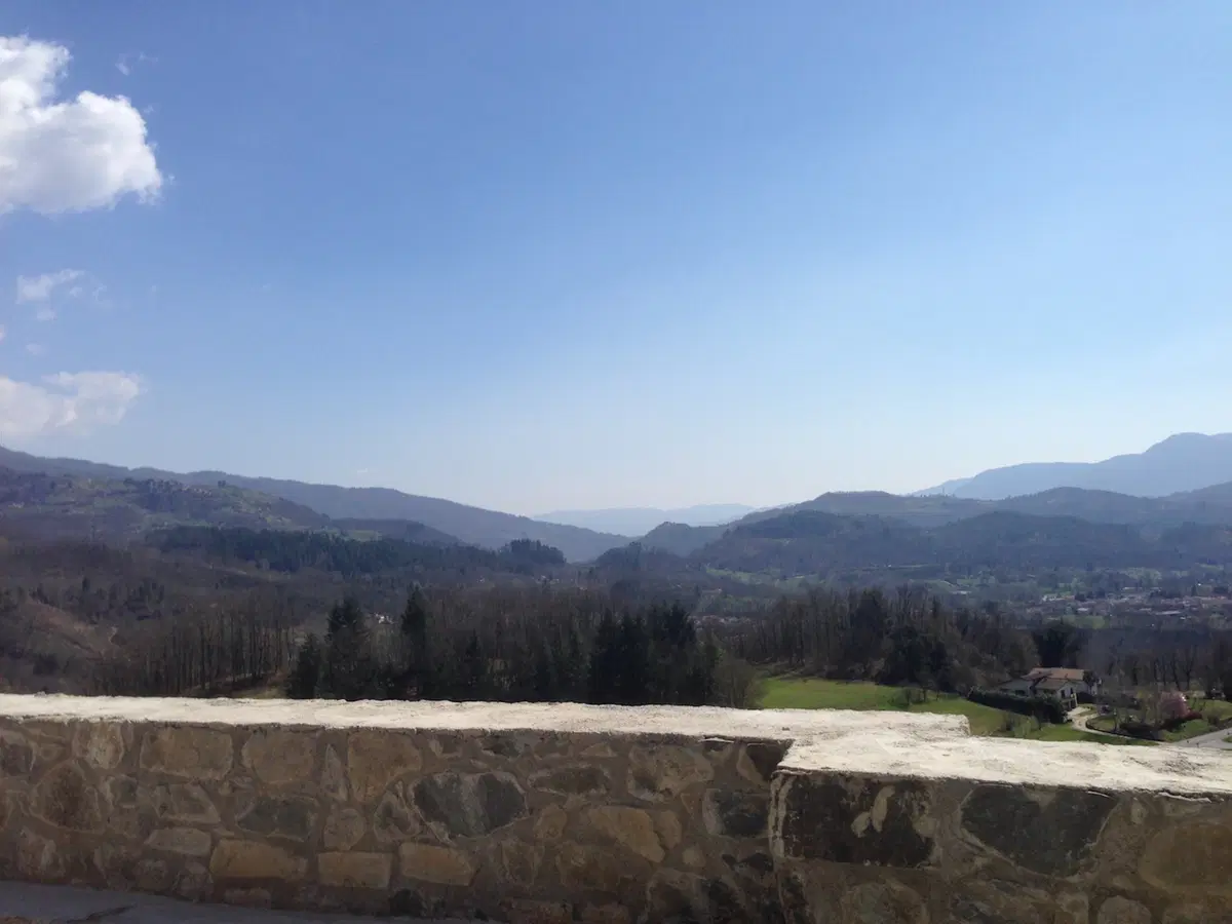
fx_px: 1174
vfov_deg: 42.9
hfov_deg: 55.4
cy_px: 462
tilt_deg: +4.3
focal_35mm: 33
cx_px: 616
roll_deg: +2.9
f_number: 2.4
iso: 50
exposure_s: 1/2710
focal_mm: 4.12
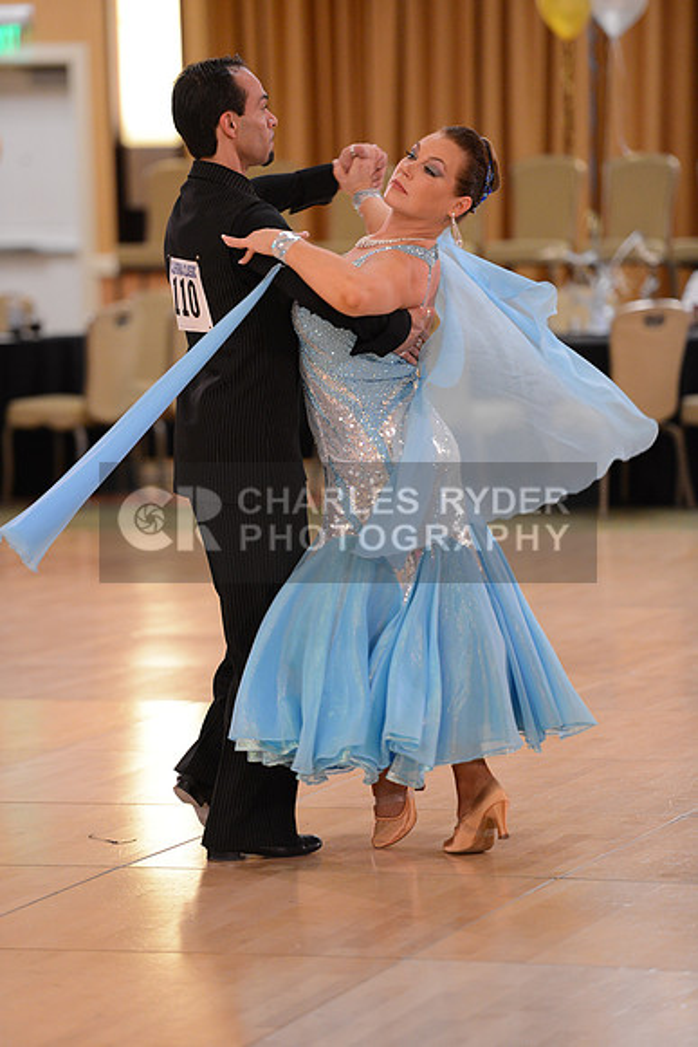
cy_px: 524
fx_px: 4941
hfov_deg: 8.1
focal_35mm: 170
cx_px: 349
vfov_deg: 12.1
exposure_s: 1/250
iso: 2500
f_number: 2.8
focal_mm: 170
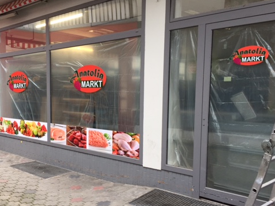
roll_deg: -1.3
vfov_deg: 36.7
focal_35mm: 39
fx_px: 310
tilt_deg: -6.9
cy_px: 121
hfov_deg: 47.4
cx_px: 101
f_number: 2.2
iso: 50
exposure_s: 1/100
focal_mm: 4.15
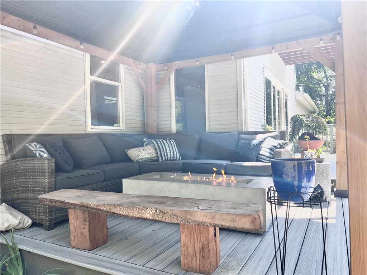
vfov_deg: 53.1
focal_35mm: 26
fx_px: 276
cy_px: 138
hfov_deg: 67.3
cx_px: 184
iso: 50
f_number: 1.5
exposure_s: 1/632
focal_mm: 5.7
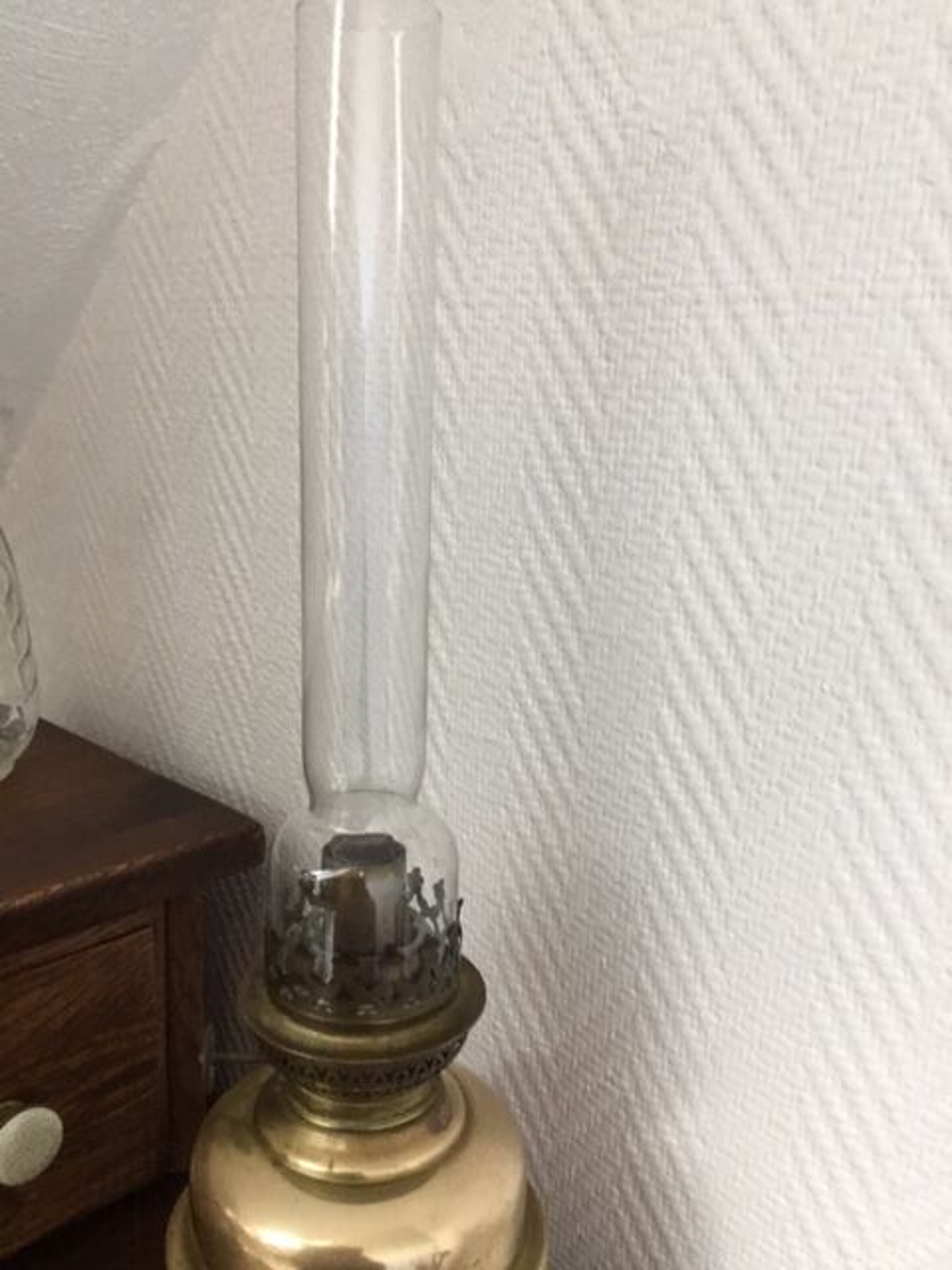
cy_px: 635
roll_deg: -1.7
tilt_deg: -14.4
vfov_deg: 58.4
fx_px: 1137
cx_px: 476
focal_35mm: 31
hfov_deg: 45.4
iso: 64
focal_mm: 3.3
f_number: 2.4
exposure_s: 1/33
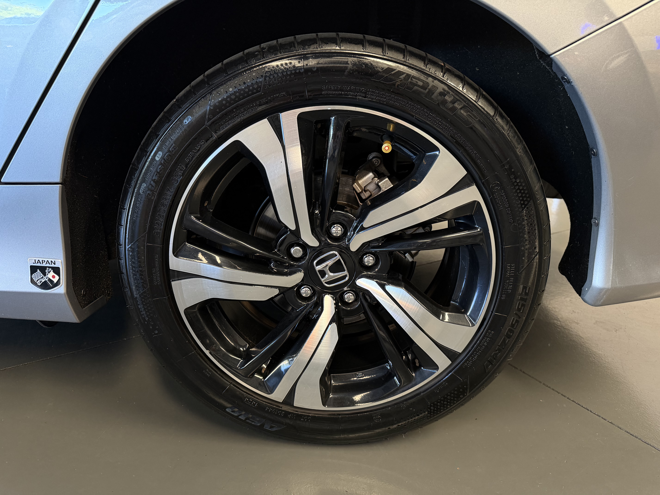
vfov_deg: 56.8
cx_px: 330
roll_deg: -3.2
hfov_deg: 71.6
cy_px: 248
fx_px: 458
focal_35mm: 24
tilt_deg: -20.2
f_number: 1.78
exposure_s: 1/60
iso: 250
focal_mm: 6.76
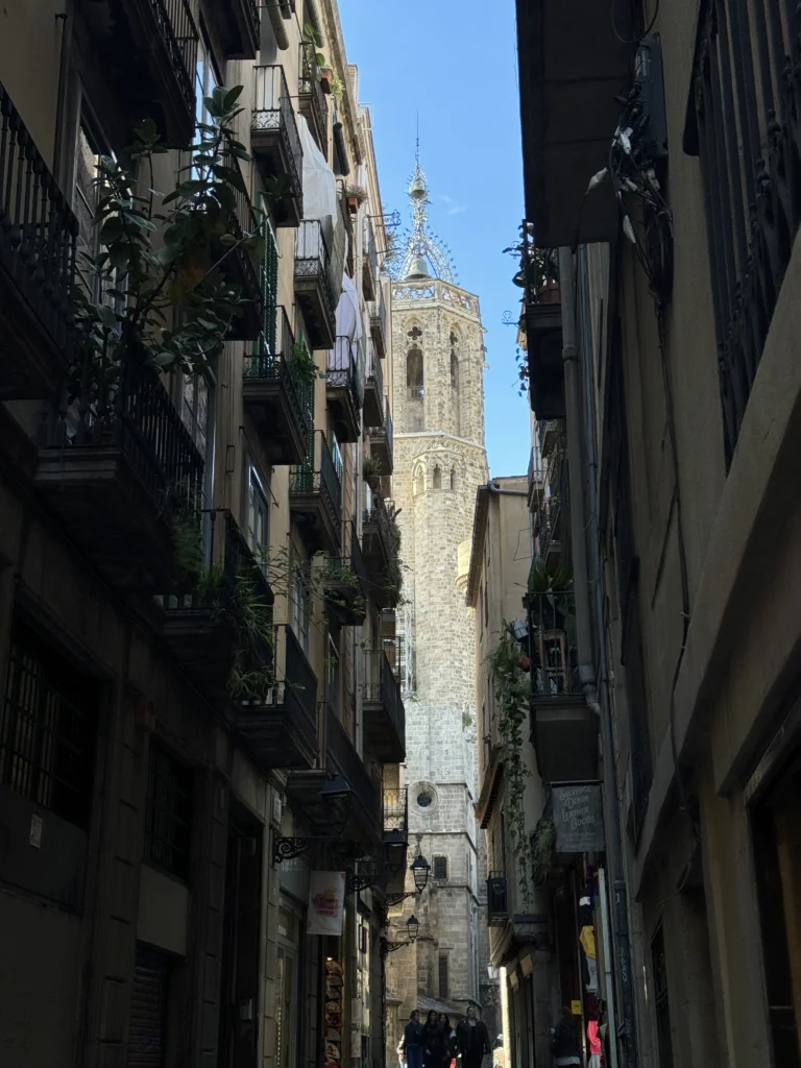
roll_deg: +0.7
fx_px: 1481
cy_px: 534
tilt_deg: +20.3
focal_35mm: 48
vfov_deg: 39.7
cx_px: 400
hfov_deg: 30.3
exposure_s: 1/792
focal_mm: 6.86
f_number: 1.78
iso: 64
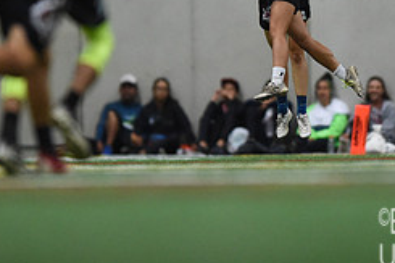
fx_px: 10383
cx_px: 276
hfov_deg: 2.2
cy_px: -23
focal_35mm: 947
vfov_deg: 1.4
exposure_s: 1/640
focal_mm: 400
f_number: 2.8
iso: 10000
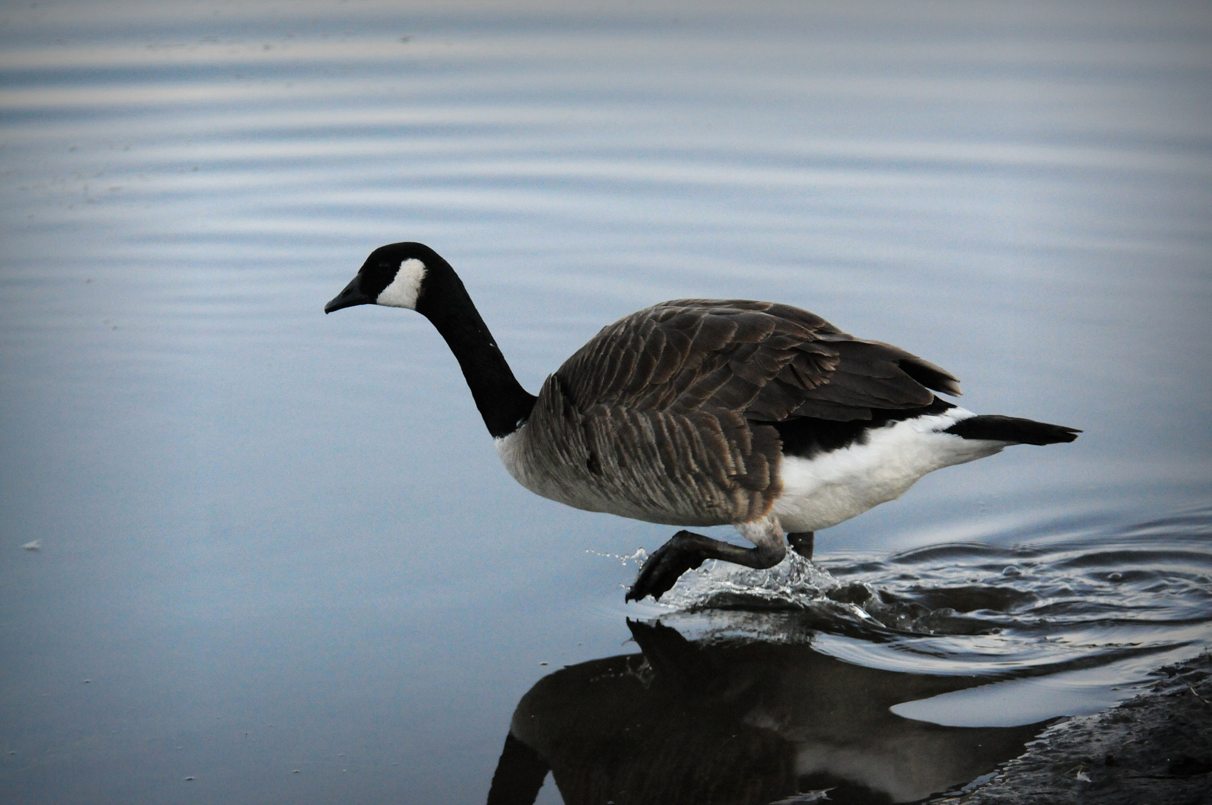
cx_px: 606
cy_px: 402
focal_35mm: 240
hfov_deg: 8.6
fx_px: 8070
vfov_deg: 5.7
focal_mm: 160
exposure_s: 1/3200
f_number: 5.6
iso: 2500
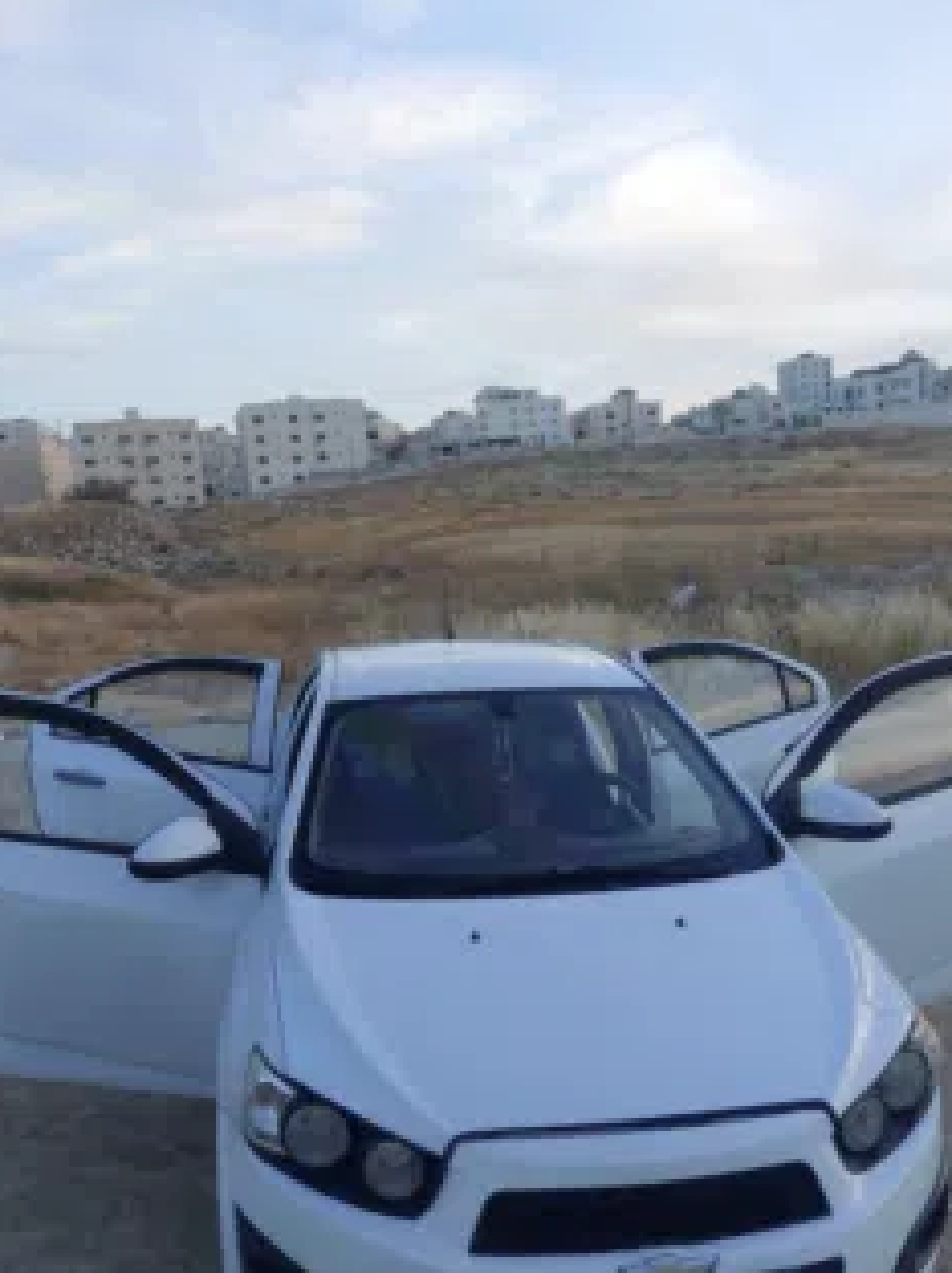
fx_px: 1176
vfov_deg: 56.8
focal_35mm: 32
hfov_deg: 44.1
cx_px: 468
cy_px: 695
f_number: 1.8
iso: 80
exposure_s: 1/120
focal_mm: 5.23
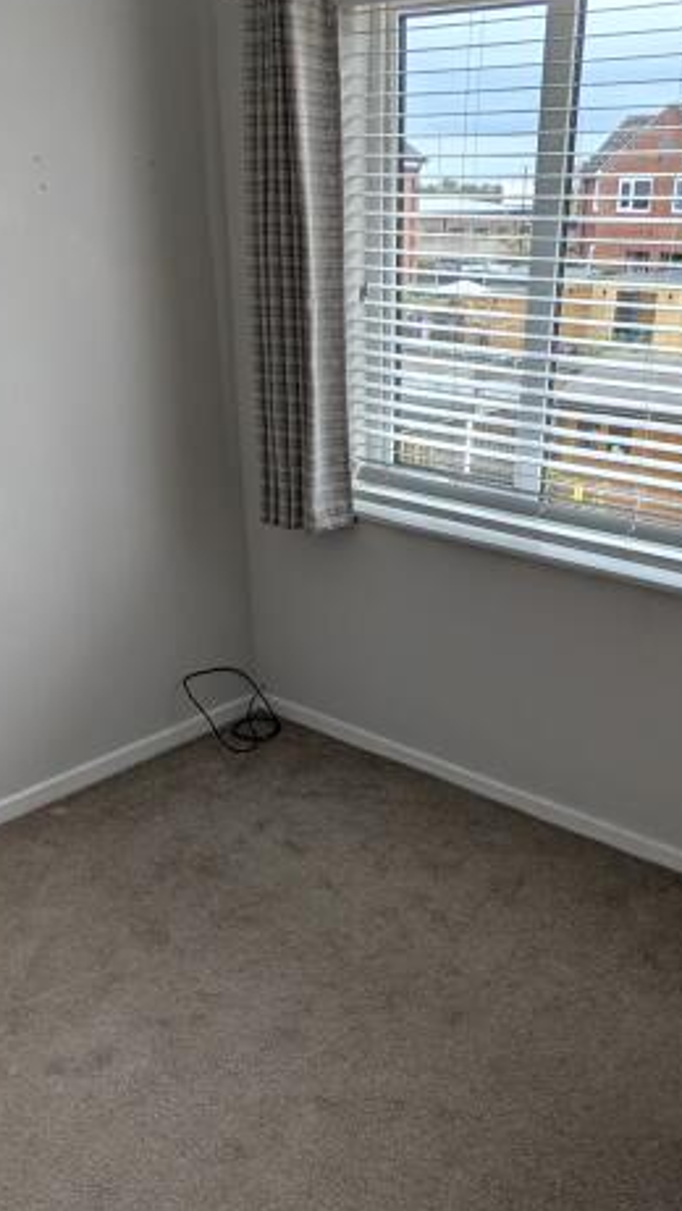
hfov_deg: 40.1
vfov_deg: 64.4
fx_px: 932
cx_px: 386
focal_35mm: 29
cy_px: 803
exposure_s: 1/215
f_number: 1.7
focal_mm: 2.02
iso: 53
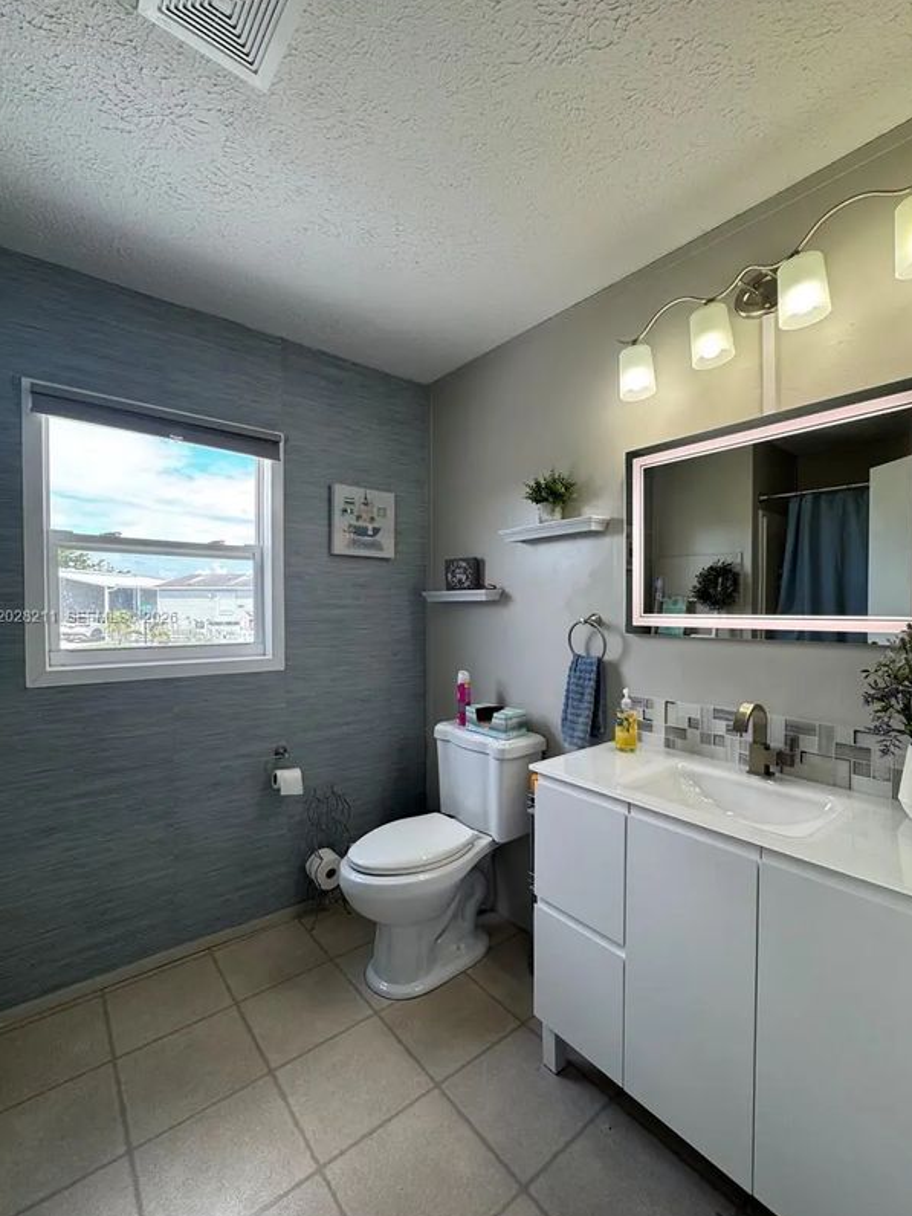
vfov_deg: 98.2
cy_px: 618
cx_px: 464
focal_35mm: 15
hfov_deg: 81.7
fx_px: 527
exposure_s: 1/120
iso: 64
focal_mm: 2.22
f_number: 2.2
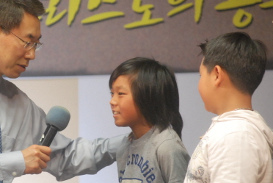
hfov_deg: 6.4
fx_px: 2451
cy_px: 108
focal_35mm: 323
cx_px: 73
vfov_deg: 4.3
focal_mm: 125
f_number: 5
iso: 1100
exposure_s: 1/30
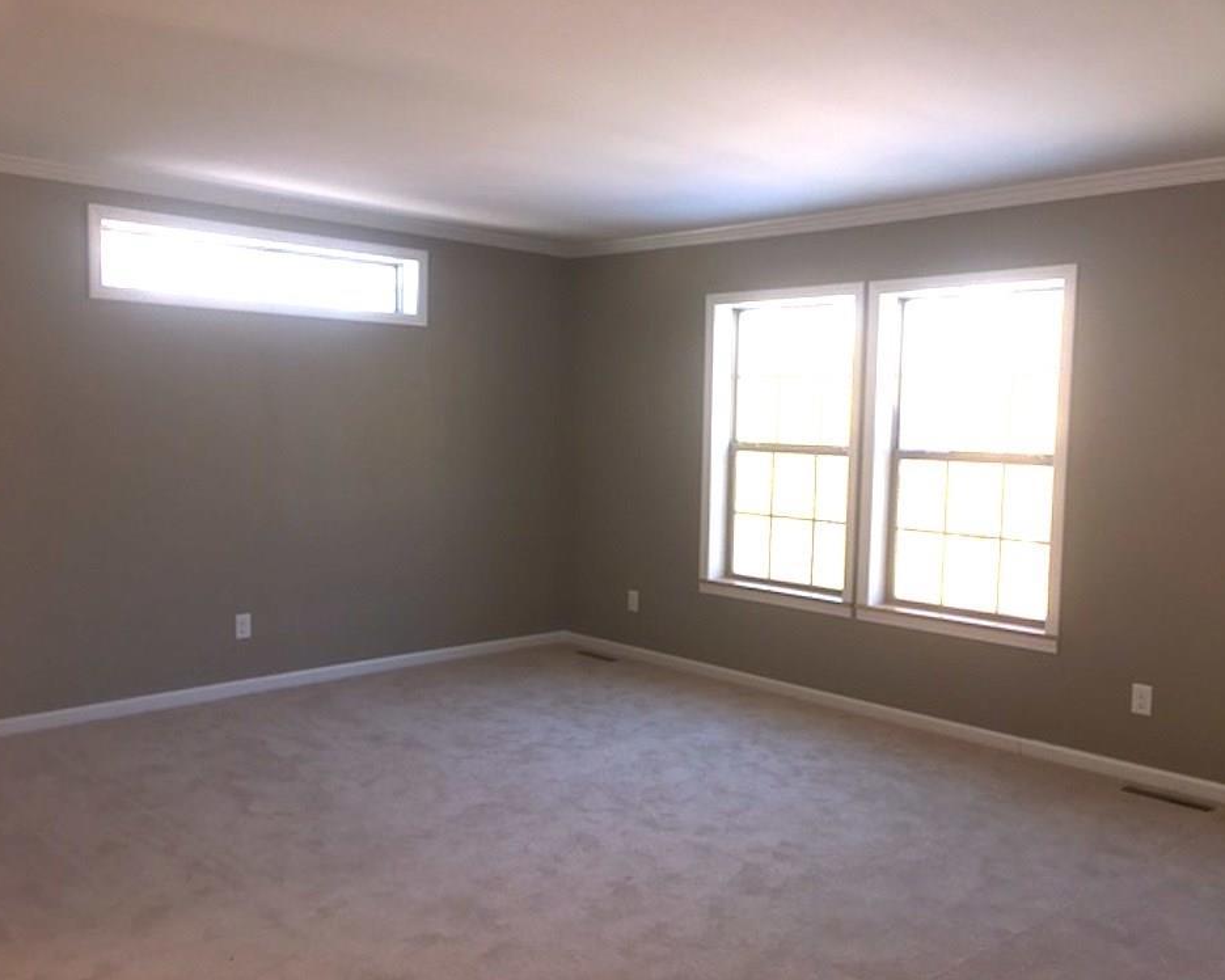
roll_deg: -1.1
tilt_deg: -5.2
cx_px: 655
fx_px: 1124
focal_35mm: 31
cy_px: 499
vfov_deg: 47.1
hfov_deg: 57.1
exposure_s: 1/60
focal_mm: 4.15
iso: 25
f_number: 2.2
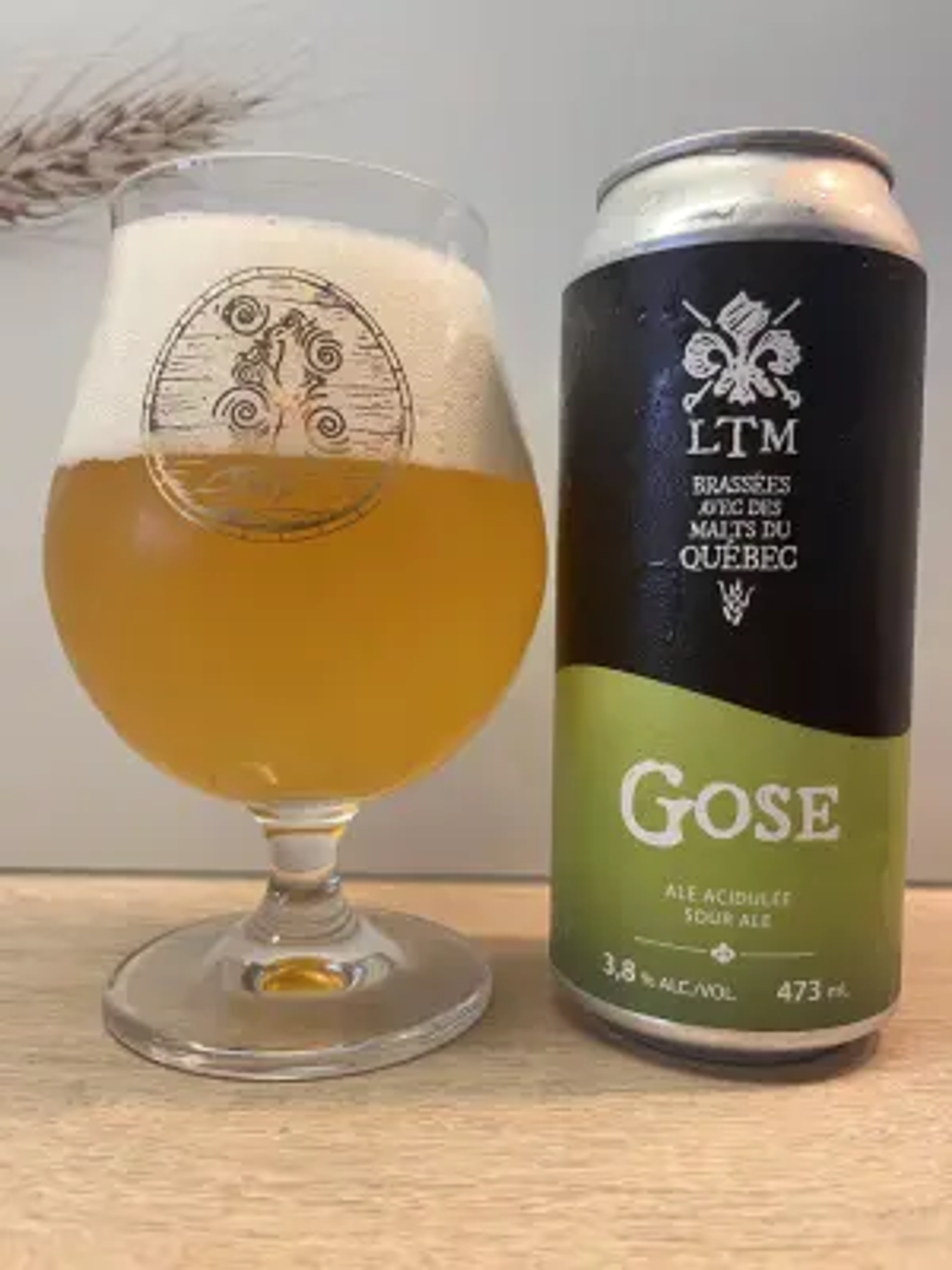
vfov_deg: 67.3
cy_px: 635
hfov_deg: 53.1
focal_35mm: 26
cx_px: 476
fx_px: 953
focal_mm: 5.1
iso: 64
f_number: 1.6
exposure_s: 1/50
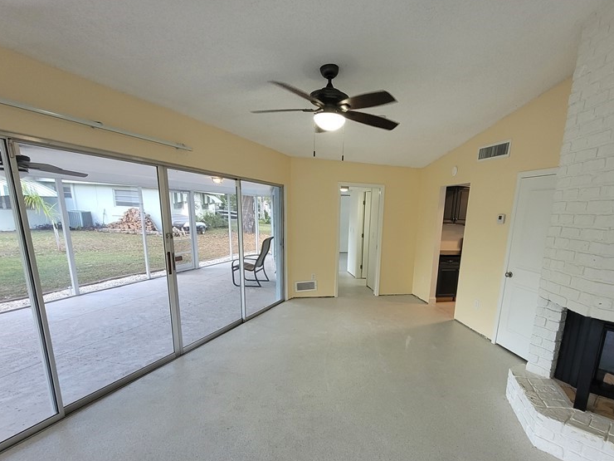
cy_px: 293
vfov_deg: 70.2
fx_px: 319
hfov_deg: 86.8
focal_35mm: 18
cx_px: 364
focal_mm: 1.74
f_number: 2.2
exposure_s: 1/60
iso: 125
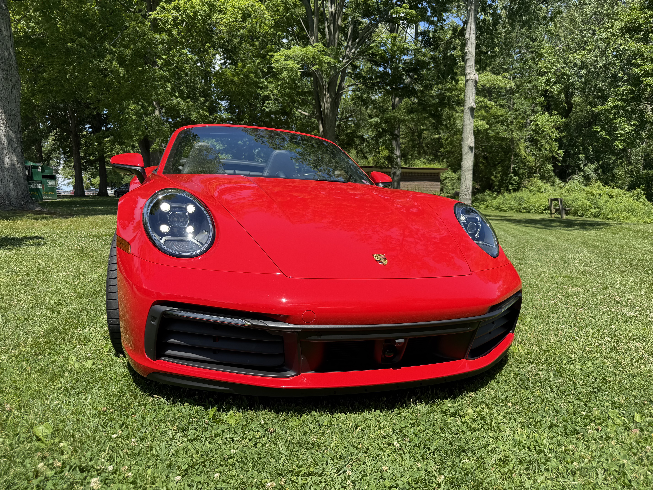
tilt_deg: -5.6
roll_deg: +0.4
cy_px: 245
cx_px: 326
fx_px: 453
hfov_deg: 71.6
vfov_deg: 56.8
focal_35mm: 24
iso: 80
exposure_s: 1/2169
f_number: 1.78
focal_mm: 6.76
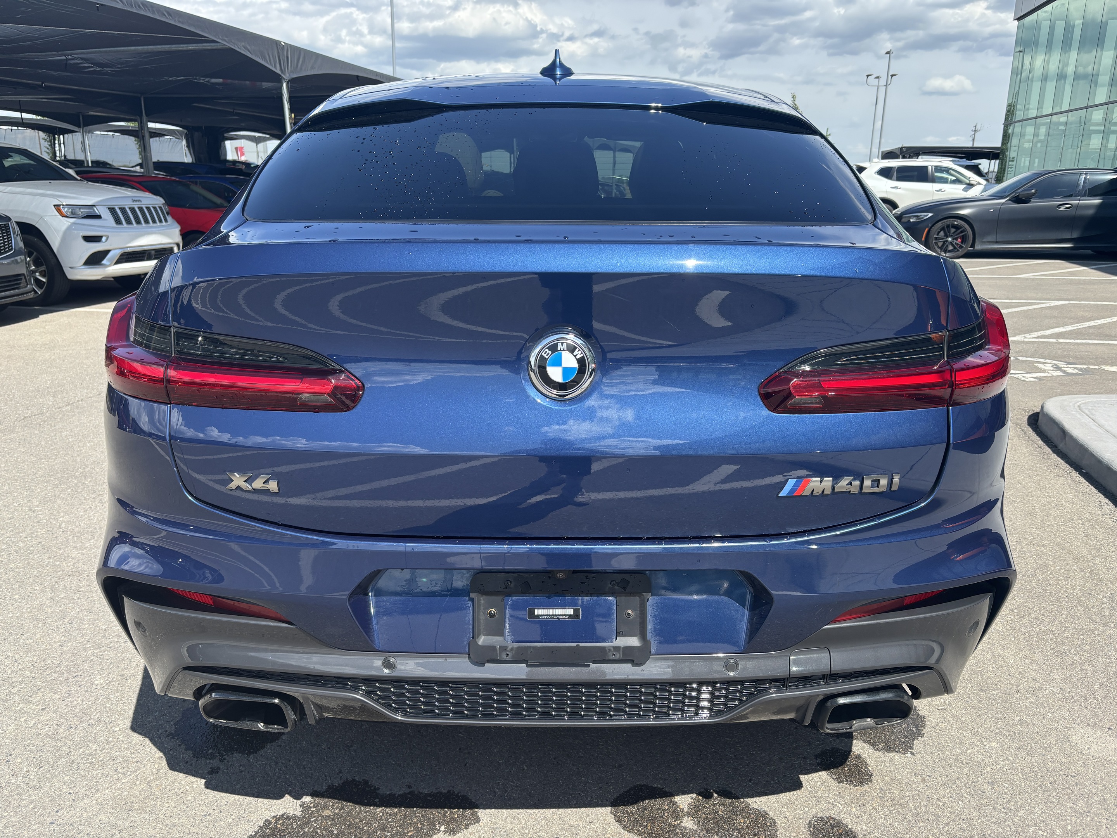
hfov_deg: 67.3
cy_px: 419
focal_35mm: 26
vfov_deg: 53.1
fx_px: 839
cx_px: 558
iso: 50
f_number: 1.6
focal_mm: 5.96
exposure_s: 1/1418
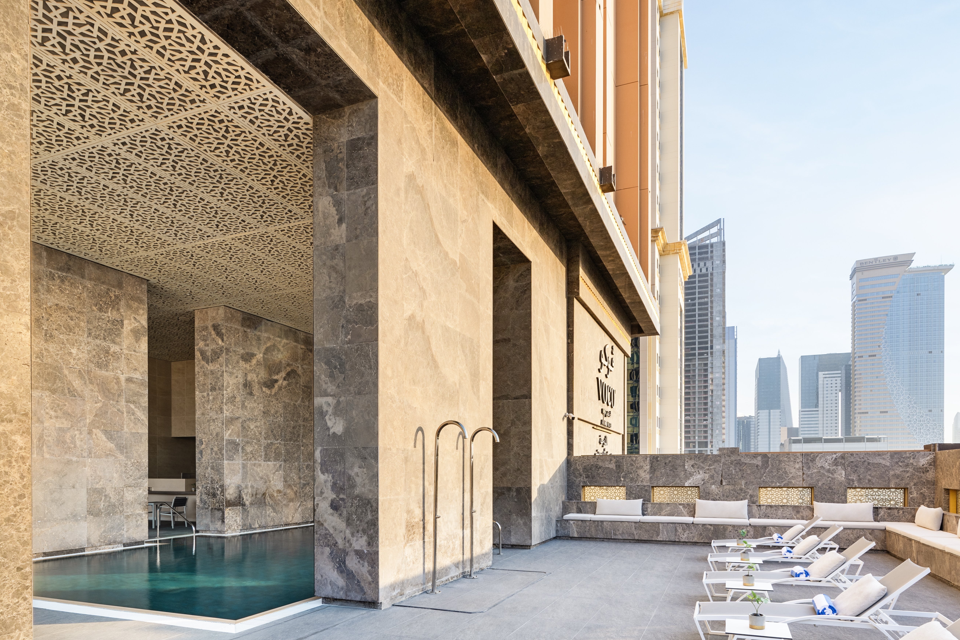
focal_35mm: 22
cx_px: 492
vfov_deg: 54.9
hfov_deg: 78.6
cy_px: 470
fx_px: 587
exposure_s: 1/20
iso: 100
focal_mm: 14
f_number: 11
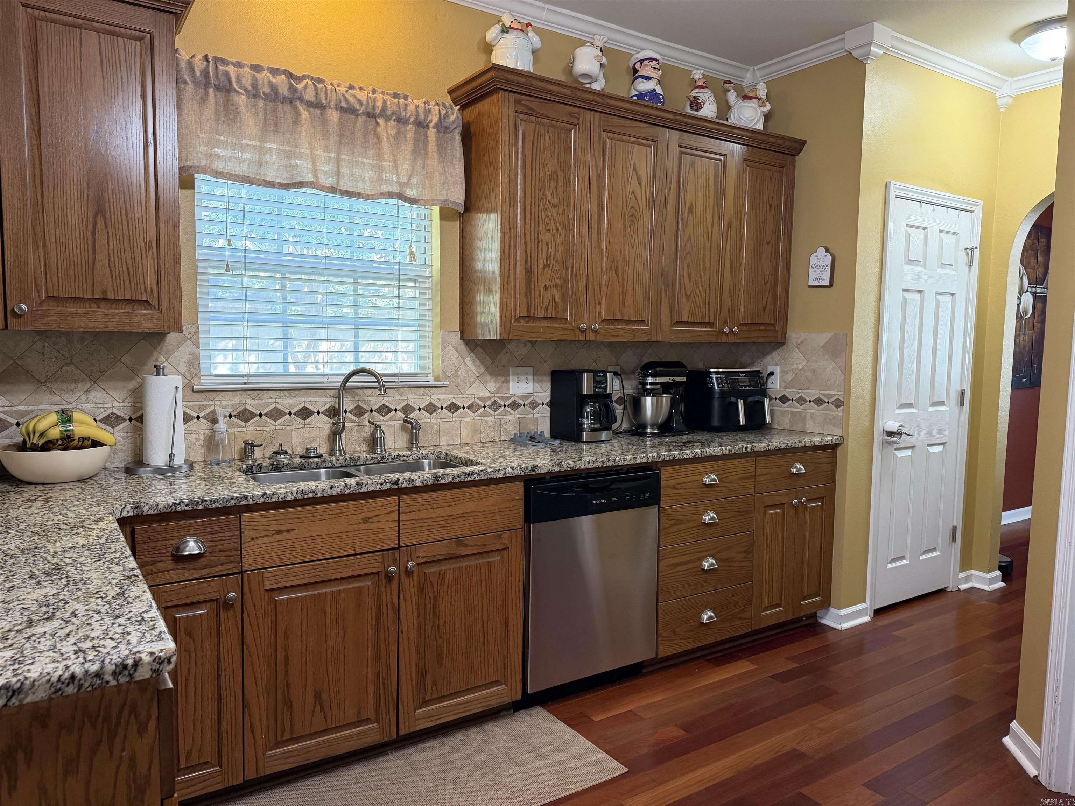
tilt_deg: -4.3
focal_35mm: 24
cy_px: 403
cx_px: 538
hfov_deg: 71.6
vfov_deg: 56.8
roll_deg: -0.7
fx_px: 745
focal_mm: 6.76
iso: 250
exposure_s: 1/60
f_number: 1.78
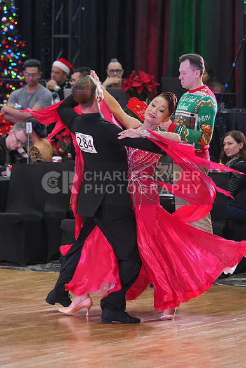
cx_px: 123
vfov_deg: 10.3
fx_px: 2049
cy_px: 184
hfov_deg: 6.9
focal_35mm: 200
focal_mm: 200
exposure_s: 1/200
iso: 3200
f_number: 5.6
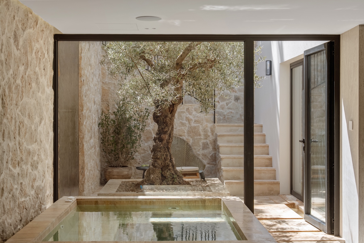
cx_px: 182
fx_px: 536
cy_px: 122
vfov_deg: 25.5
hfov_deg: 37.5
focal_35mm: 53
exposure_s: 1/15
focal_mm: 53
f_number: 8
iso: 100
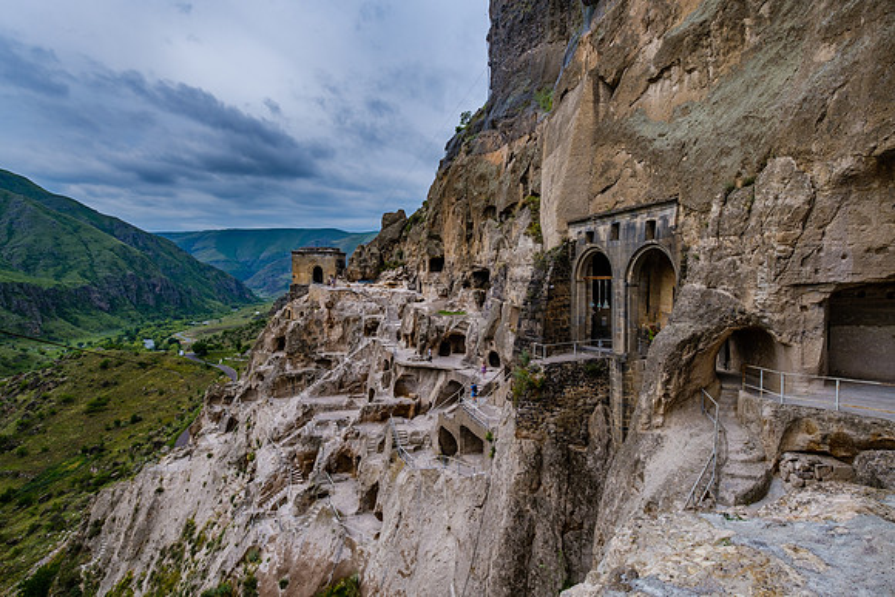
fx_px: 497
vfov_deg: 62.0
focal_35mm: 20
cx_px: 448
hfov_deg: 84.0
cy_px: 298
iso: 160
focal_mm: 13.2
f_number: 8
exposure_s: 1/240
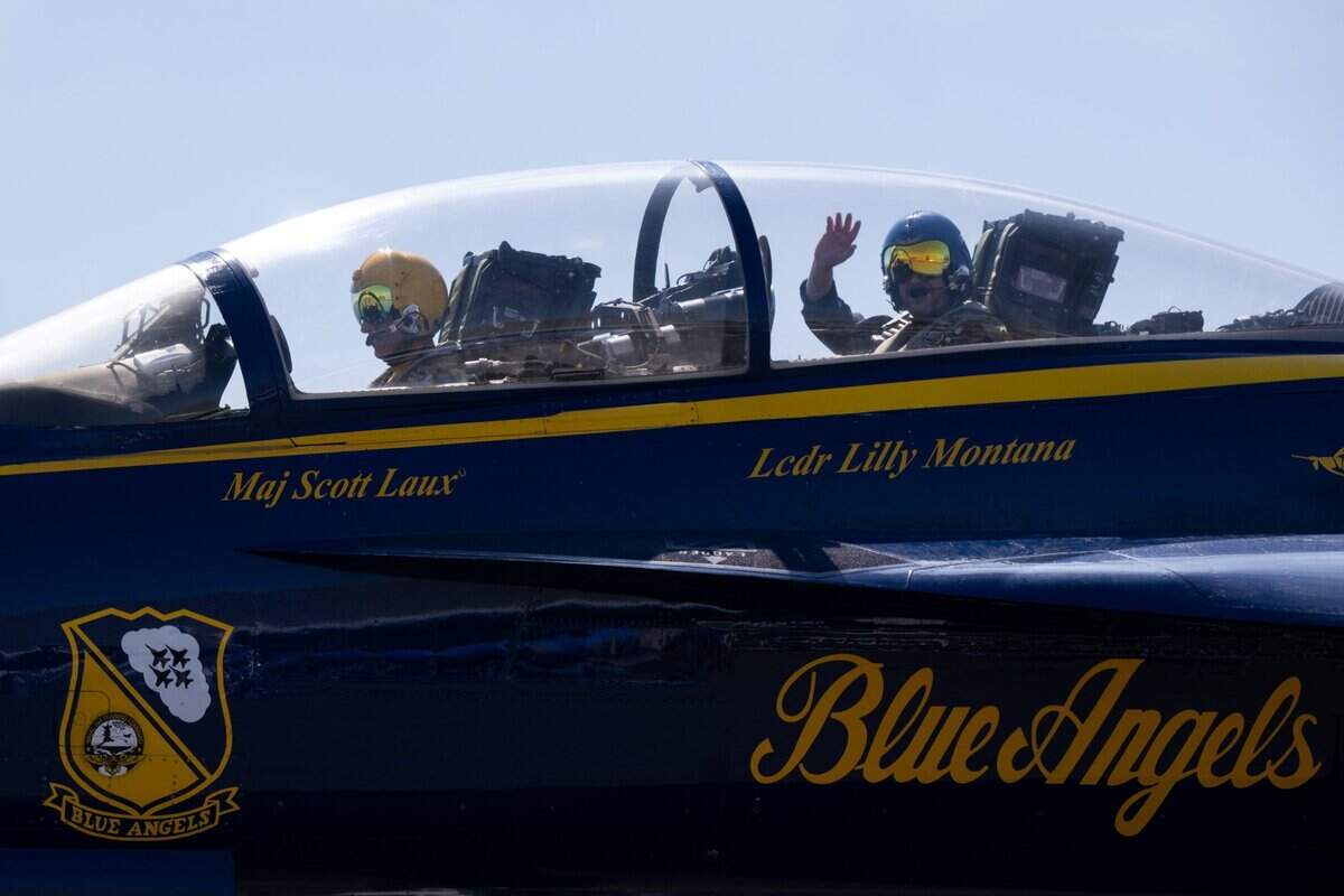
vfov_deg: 7.2
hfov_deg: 10.8
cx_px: 672
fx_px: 7093
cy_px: 448
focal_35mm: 190
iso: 400
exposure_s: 1/1000
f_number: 8
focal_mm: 190
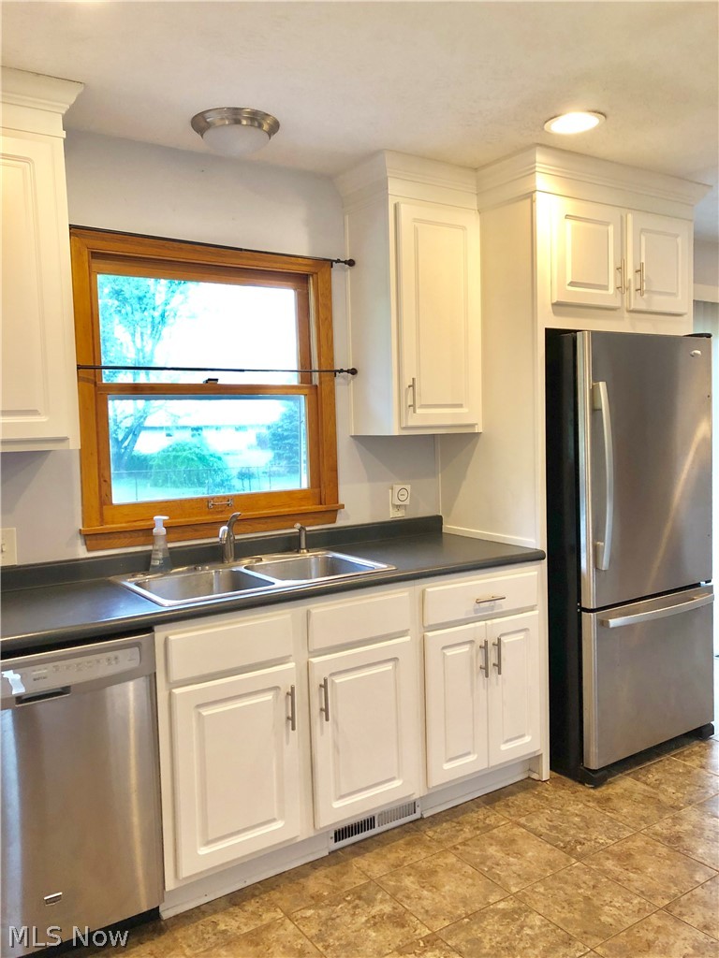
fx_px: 775
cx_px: 360
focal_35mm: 28
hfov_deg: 49.7
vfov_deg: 63.4
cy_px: 479
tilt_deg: -5.0
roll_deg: +1.2
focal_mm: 3.99
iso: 40
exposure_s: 1/30
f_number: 1.8
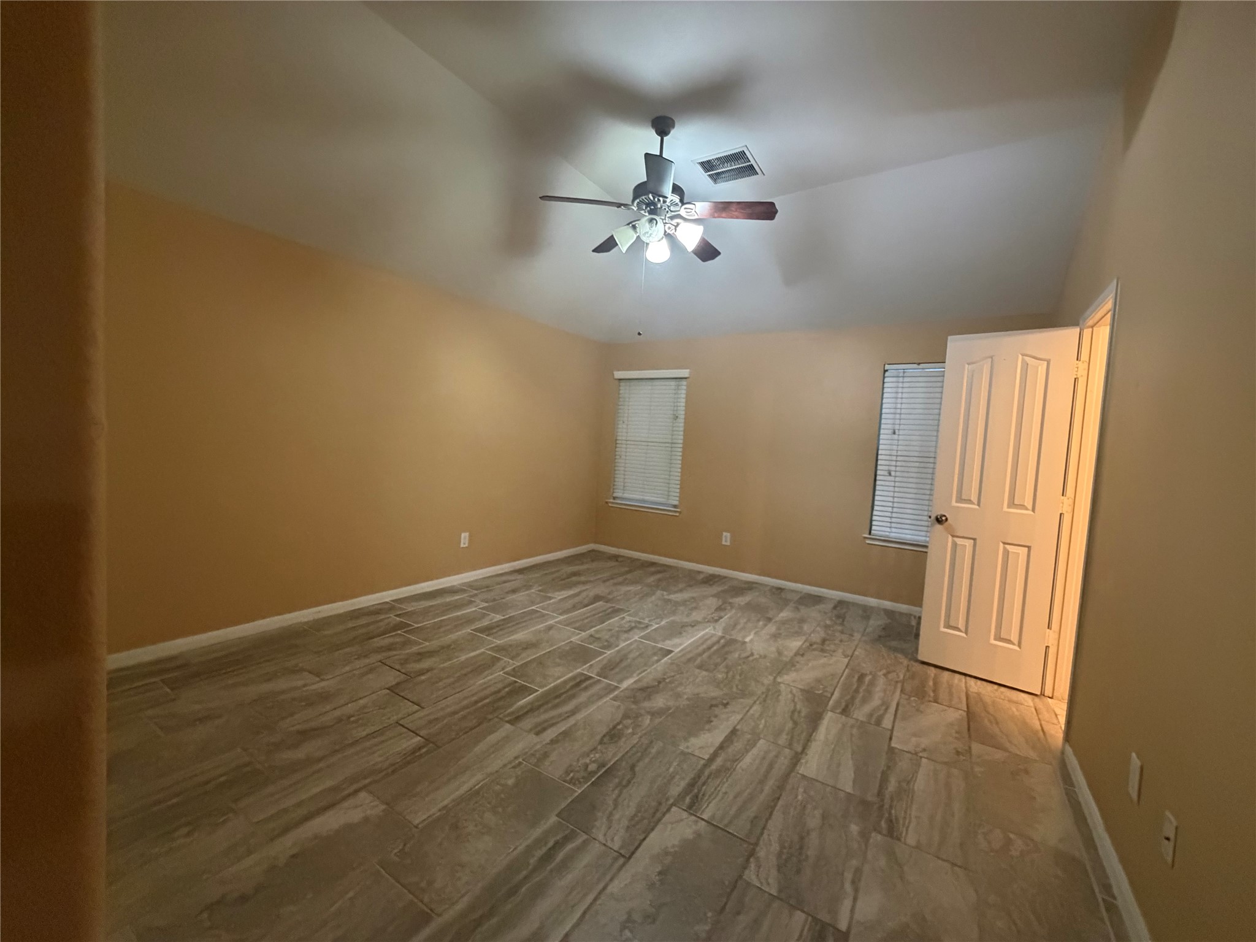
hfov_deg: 102.1
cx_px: 628
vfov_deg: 85.7
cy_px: 471
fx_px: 508
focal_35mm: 14
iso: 800
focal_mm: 2.22
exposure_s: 1/60
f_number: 2.2
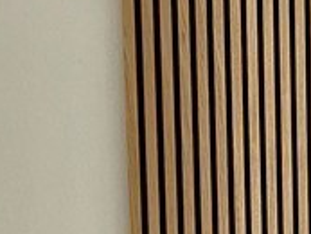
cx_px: 521
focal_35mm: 83
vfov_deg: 15.7
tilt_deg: -4.0
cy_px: 398
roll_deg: -0.7
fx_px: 746
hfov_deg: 19.2
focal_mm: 2.22
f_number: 2.2
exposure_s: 1/120
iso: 64
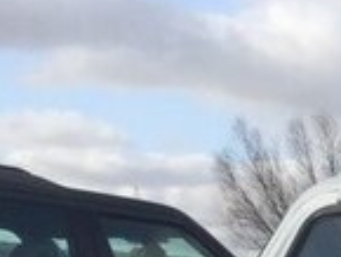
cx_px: 696
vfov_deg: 10.4
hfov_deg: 12.9
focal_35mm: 132
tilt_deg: -9.1
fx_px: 1301
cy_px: 510
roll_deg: -1.1
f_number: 2.2
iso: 32
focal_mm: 4.15
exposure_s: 1/1130
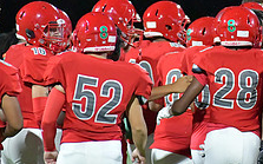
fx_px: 5708
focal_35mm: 797
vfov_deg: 1.6
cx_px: 216
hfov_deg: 2.6
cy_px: 75
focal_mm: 300
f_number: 4
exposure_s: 1/1250
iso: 11400
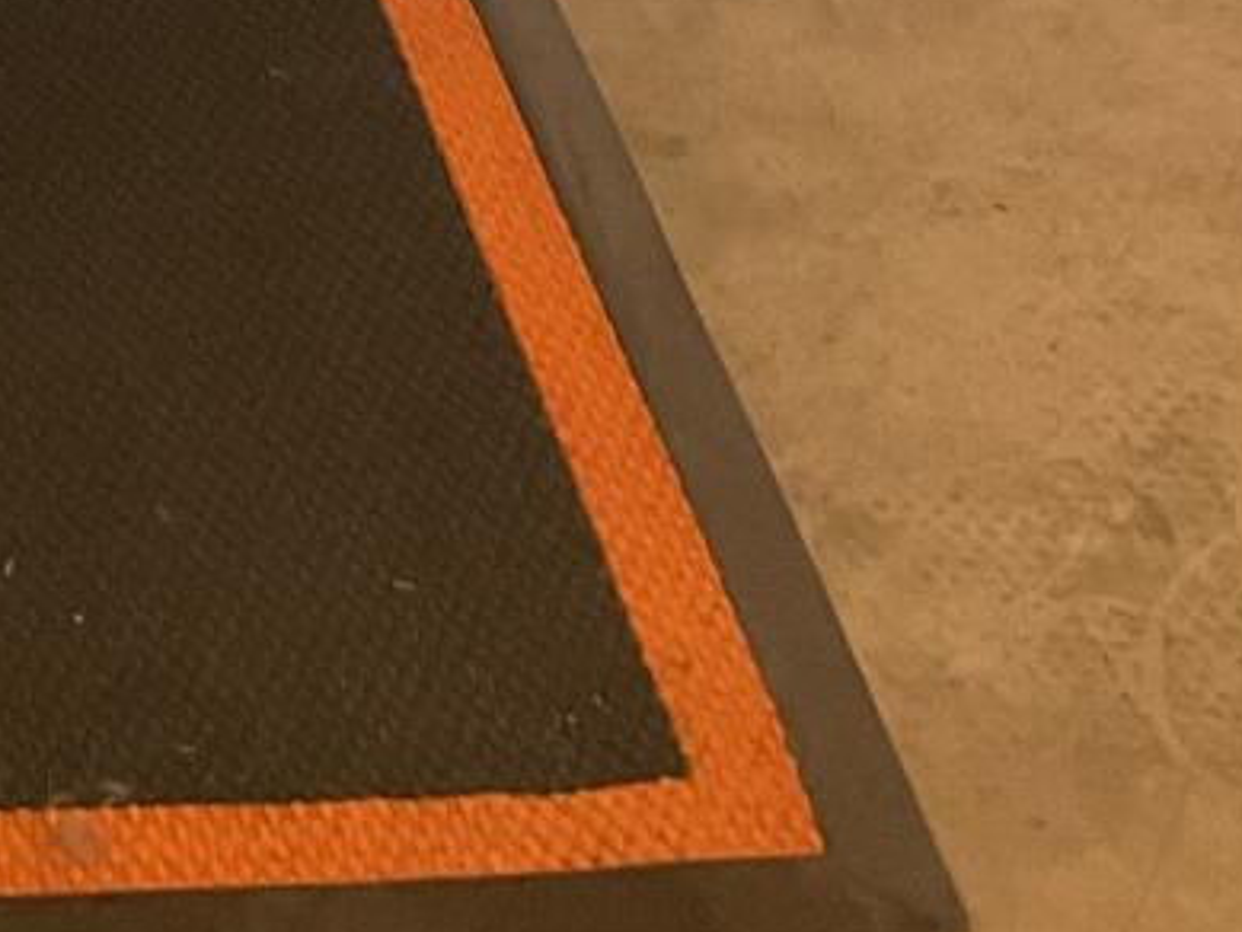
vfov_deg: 9.1
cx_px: -731
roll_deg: +2.6
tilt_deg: -20.0
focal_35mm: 149
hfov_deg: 12.5
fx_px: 5348
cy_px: -1203
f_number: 1.8
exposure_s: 1/50
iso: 50
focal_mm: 3
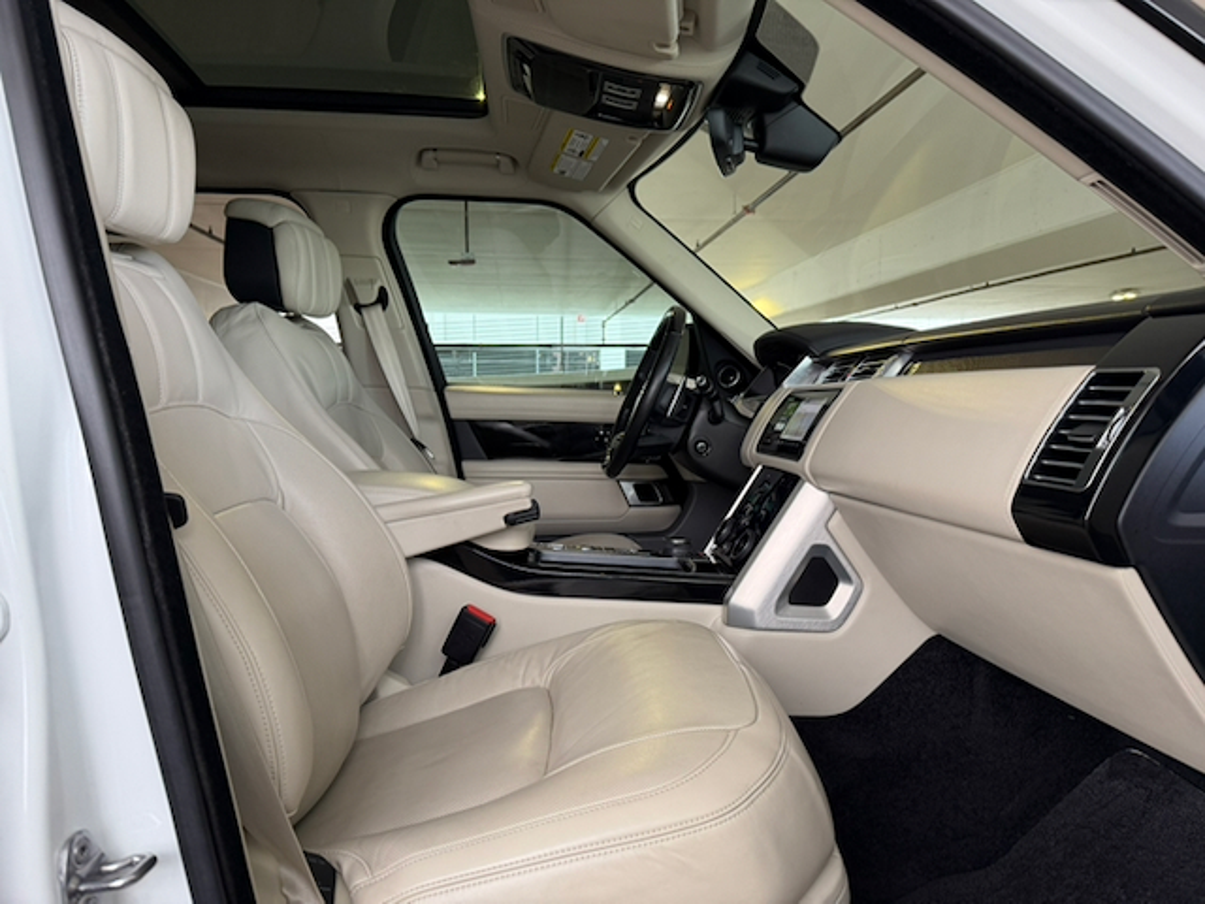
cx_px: 602
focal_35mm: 24
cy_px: 452
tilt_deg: -5.7
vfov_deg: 56.8
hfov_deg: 71.6
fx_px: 835
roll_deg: -0.8
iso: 160
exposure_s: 1/121
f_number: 1.78
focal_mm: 6.76
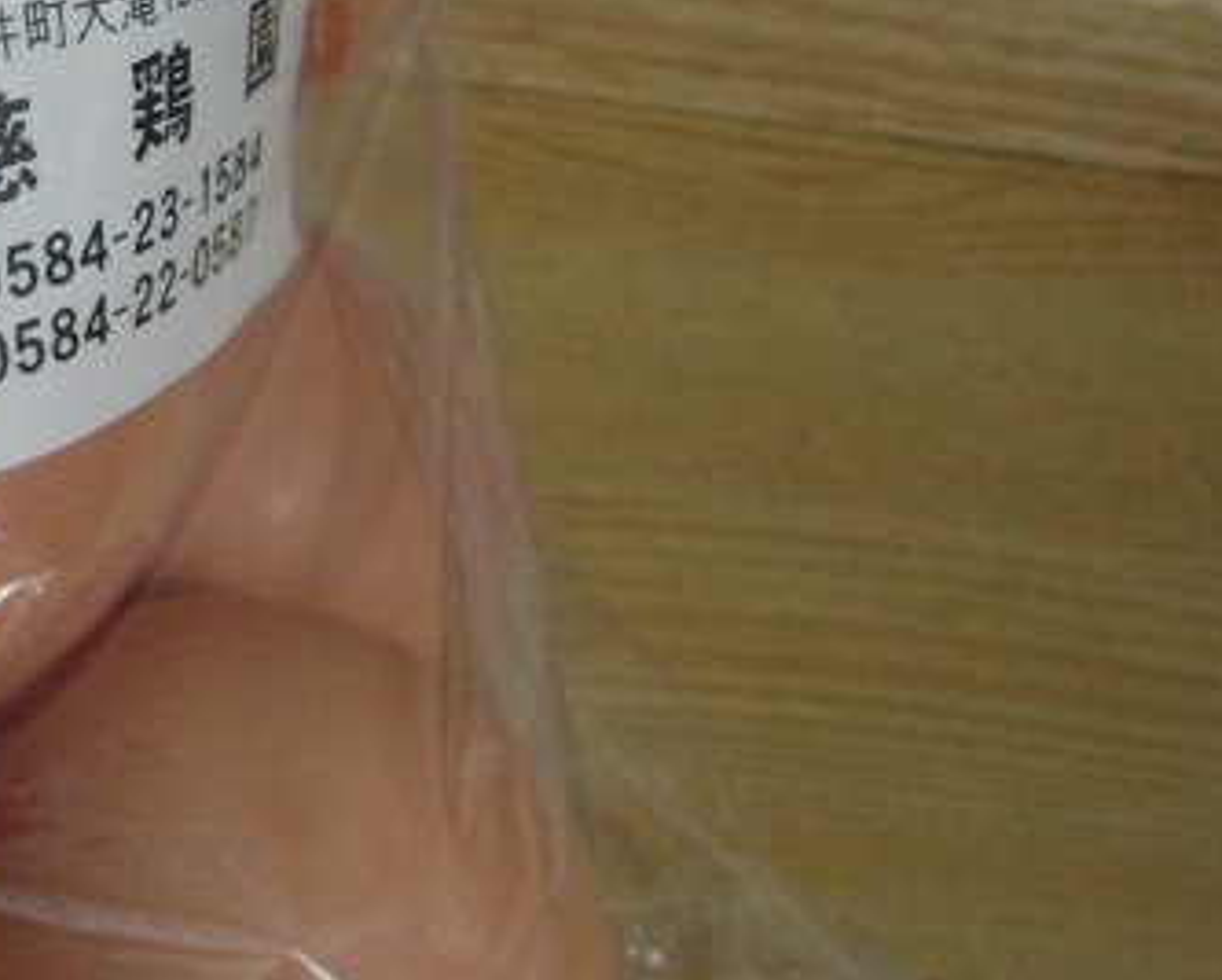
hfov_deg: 15.7
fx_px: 4127
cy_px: 44
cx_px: -521
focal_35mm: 114
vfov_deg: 13.4
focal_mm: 6.3
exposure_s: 1/21
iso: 200
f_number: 3.2
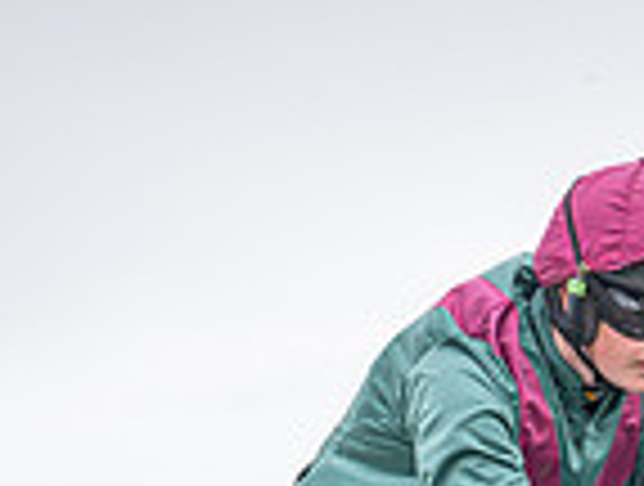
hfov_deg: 6.2
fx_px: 5912
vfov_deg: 4.6
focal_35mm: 317
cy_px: 999
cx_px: 666
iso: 800
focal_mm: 70
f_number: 2.8
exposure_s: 1/1600
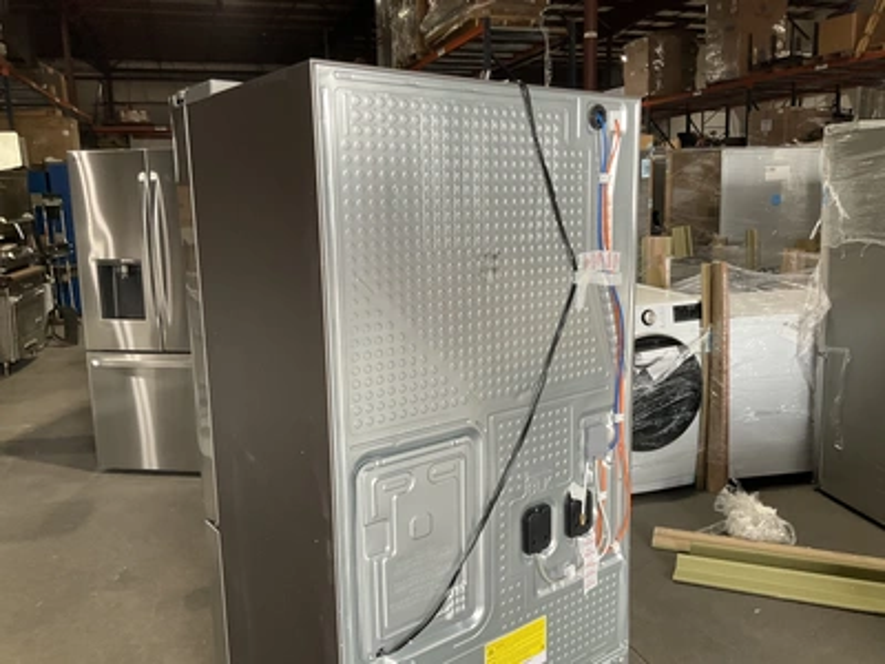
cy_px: 332
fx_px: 741
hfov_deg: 61.7
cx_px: 442
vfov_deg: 48.2
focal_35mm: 29
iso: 64
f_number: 1.8
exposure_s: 1/122
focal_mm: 3
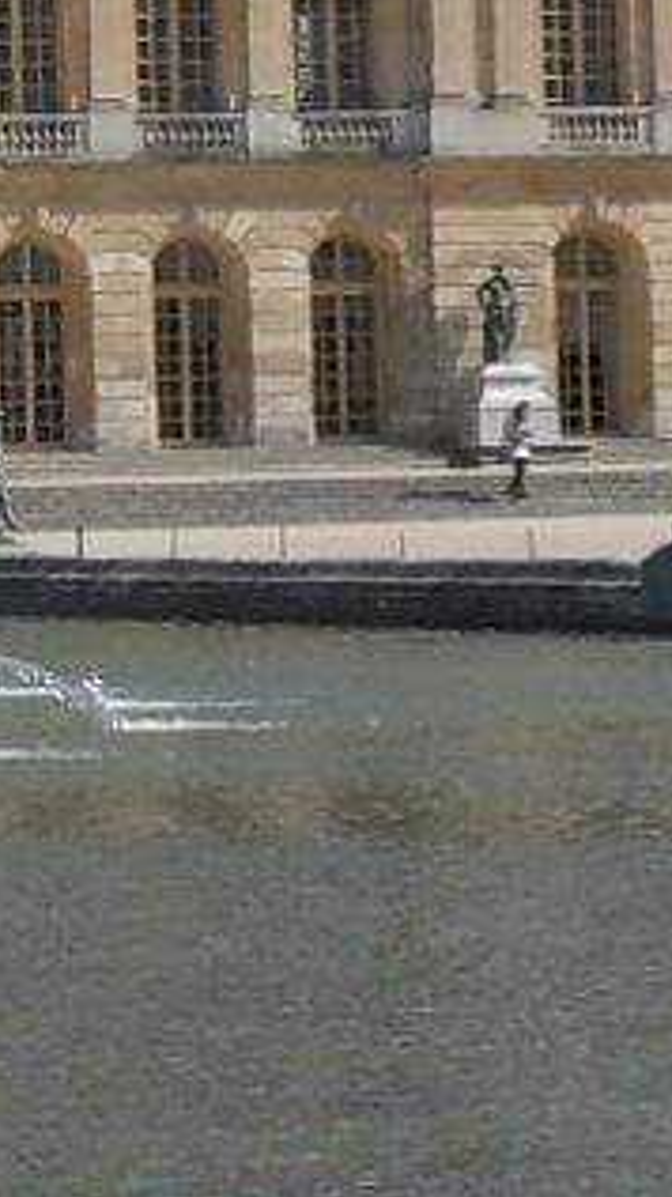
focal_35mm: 225
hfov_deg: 5.2
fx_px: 7137
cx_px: -865
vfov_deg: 9.5
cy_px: 87
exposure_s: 1/250
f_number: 8.2
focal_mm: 5.6
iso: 80
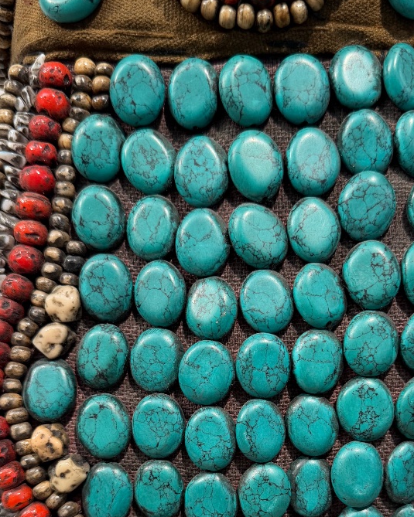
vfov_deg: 42.1
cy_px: 405
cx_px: 248
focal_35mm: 42
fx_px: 643
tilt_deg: -1.9
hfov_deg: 35.5
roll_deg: +0.4
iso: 80
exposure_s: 1/100
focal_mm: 6.76
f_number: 1.78
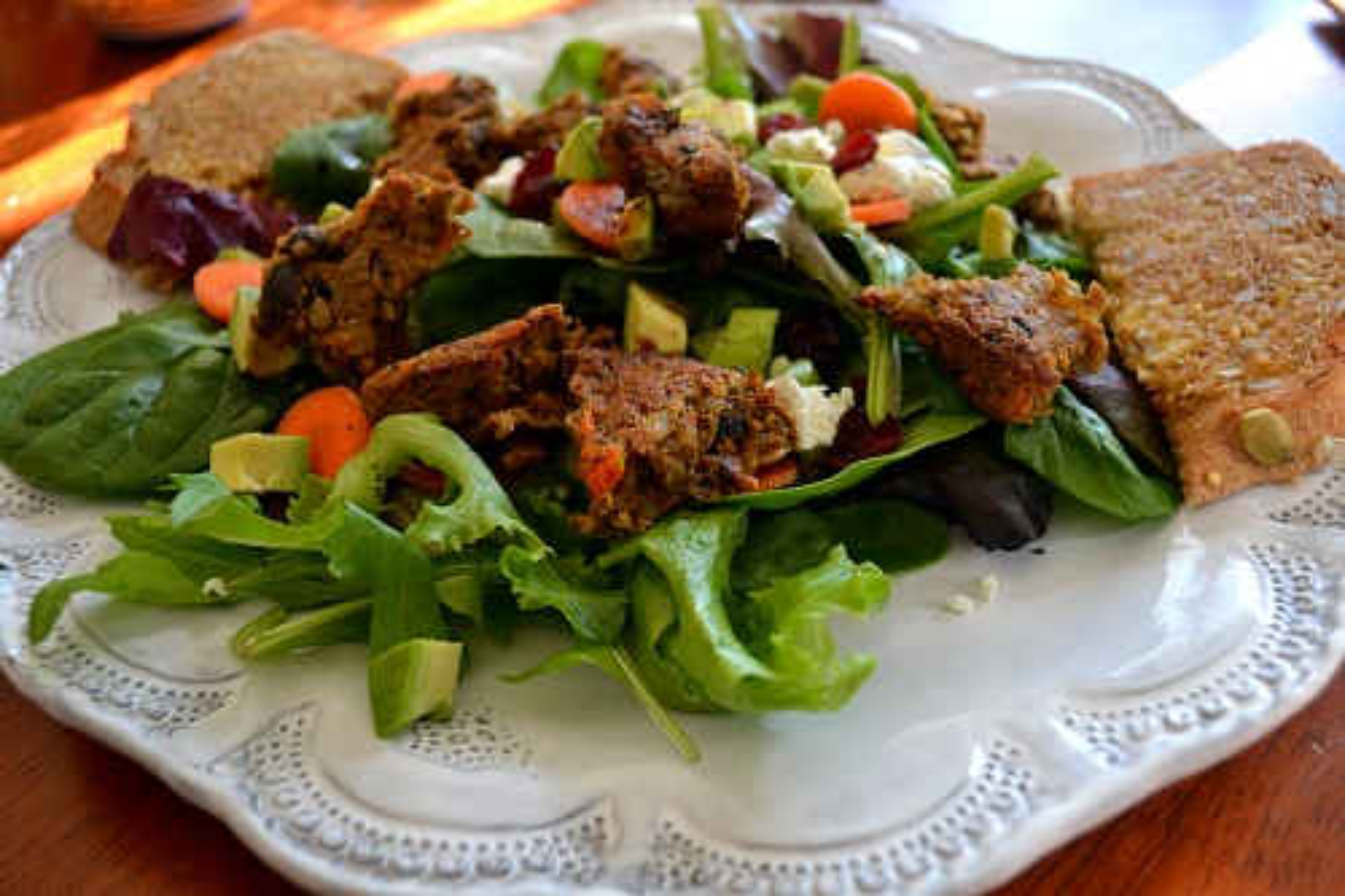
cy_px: 448
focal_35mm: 36
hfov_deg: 53.1
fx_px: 1344
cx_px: 672
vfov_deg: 36.8
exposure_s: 1/50
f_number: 4
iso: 400
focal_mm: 24
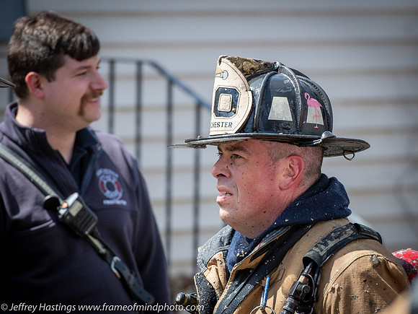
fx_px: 4550
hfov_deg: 5.3
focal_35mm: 377
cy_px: 164
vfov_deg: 3.9
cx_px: 272
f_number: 3.5
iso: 1000
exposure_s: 1/4000
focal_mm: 200
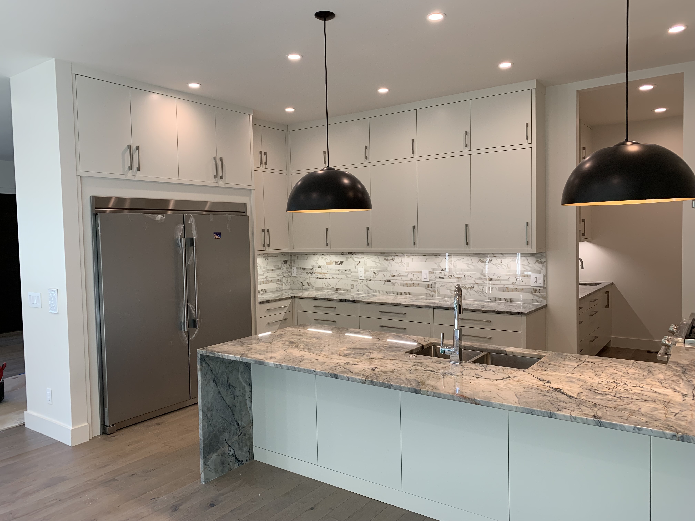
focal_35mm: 26
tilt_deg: -2.9
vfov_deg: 53.1
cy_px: 260
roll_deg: +0.2
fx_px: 522
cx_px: 348
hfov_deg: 67.3
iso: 64
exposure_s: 1/120
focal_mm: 4.25
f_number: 1.8
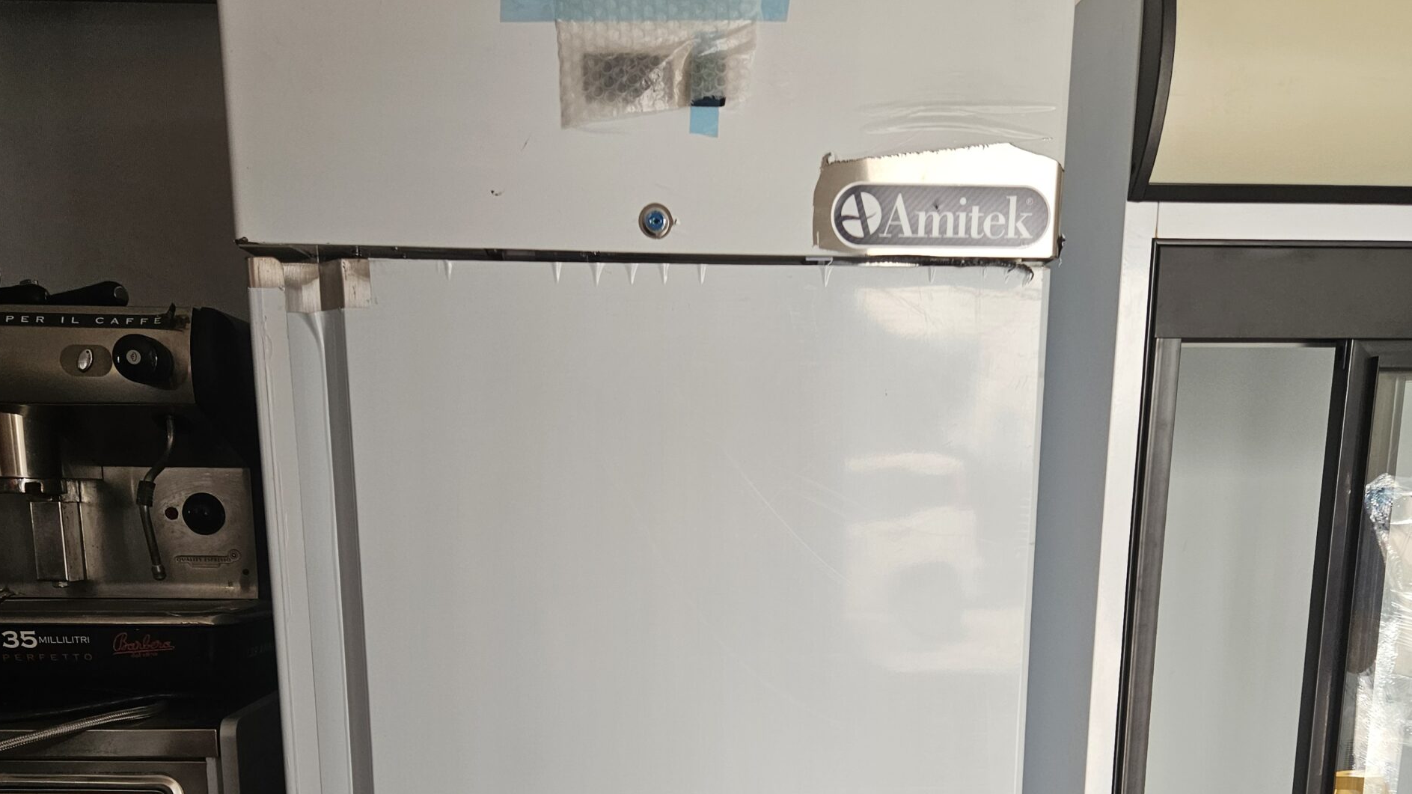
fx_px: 1273
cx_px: 697
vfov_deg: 32.6
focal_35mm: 34
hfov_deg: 58.0
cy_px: 742
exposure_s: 1/190
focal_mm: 5.4
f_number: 1.8
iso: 200
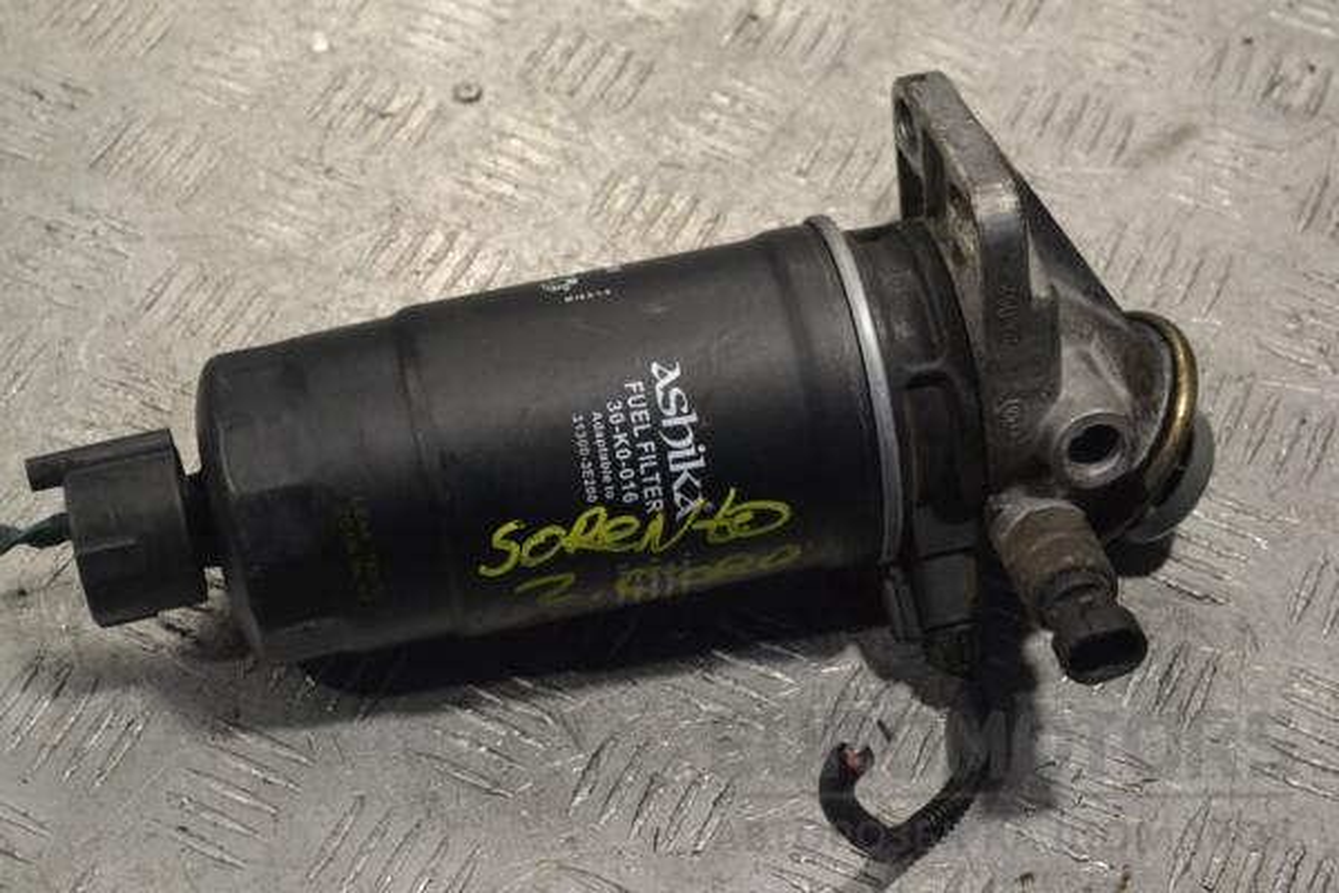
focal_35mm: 78
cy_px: 446
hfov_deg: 26.0
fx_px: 2901
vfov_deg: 17.5
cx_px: 670
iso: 3200
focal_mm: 52
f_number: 9
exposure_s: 1/320
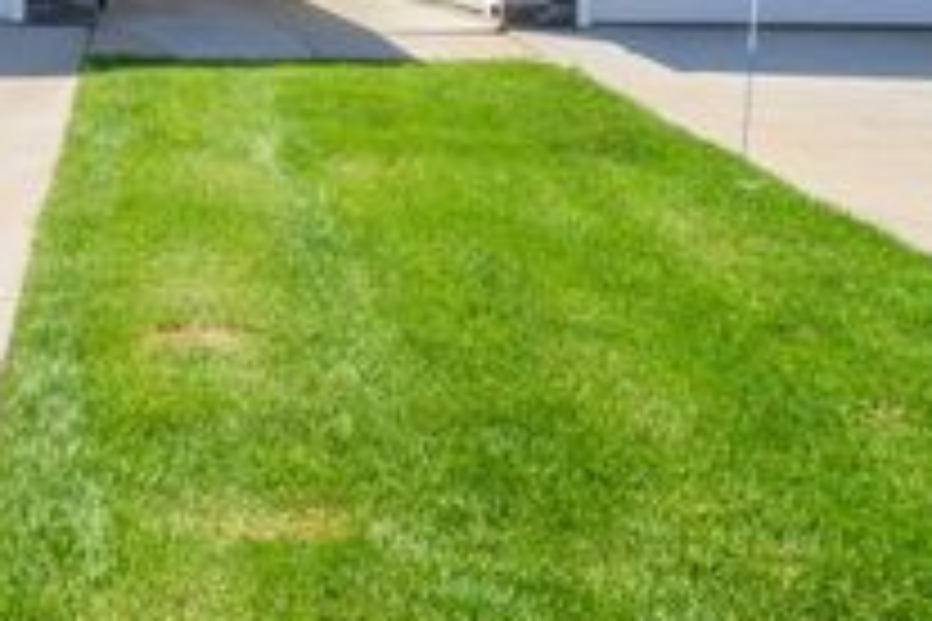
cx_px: 32
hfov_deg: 38.6
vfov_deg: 26.7
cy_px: -79
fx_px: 1191
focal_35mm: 46
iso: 1250
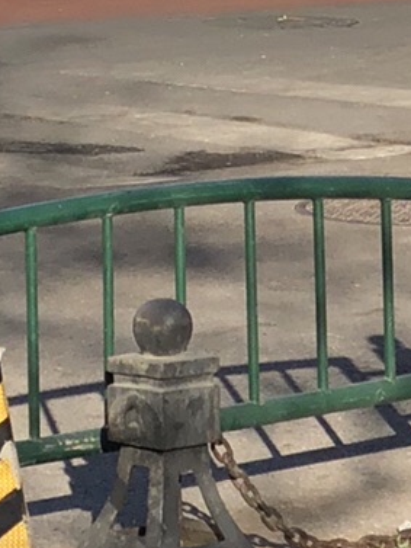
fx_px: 4367
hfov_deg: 5.4
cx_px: 102
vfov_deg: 6.9
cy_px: -651
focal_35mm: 276
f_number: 2.4
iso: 16
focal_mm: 6
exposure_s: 1/827
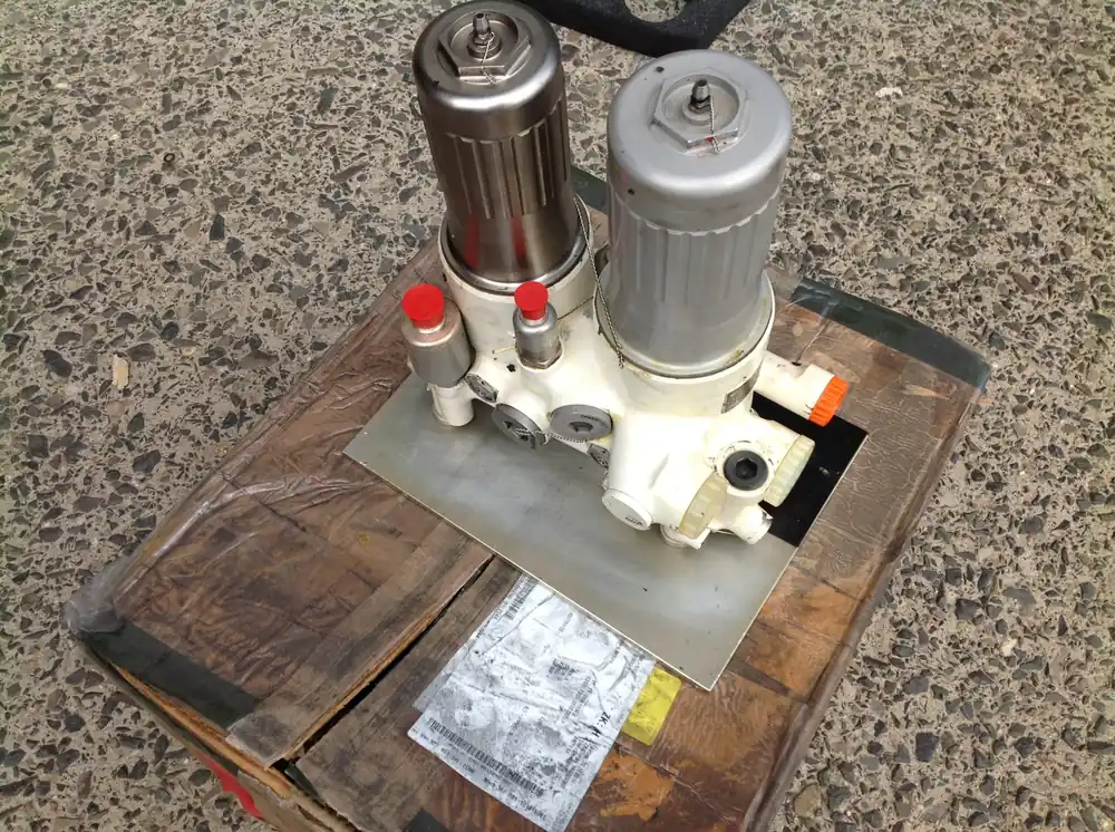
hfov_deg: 52.7
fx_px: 1125
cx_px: 558
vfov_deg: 40.6
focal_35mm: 35
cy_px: 416
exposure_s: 1/703
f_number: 2.4
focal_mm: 4.28
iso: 50
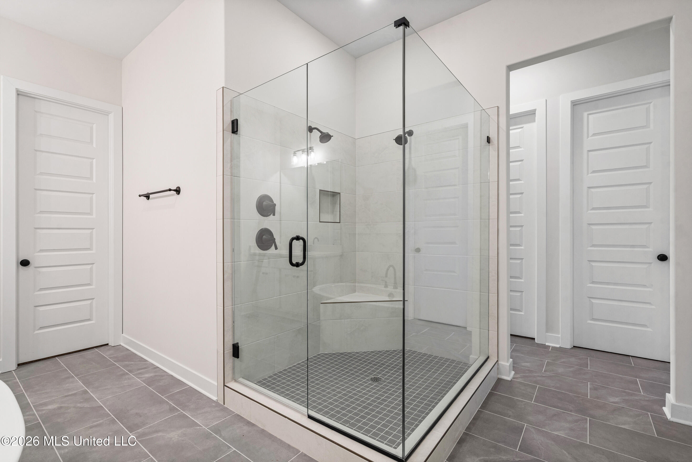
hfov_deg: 96.7
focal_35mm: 16
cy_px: 231
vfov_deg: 73.8
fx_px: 308
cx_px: 346
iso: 800
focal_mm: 16
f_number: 9.5
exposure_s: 1/6
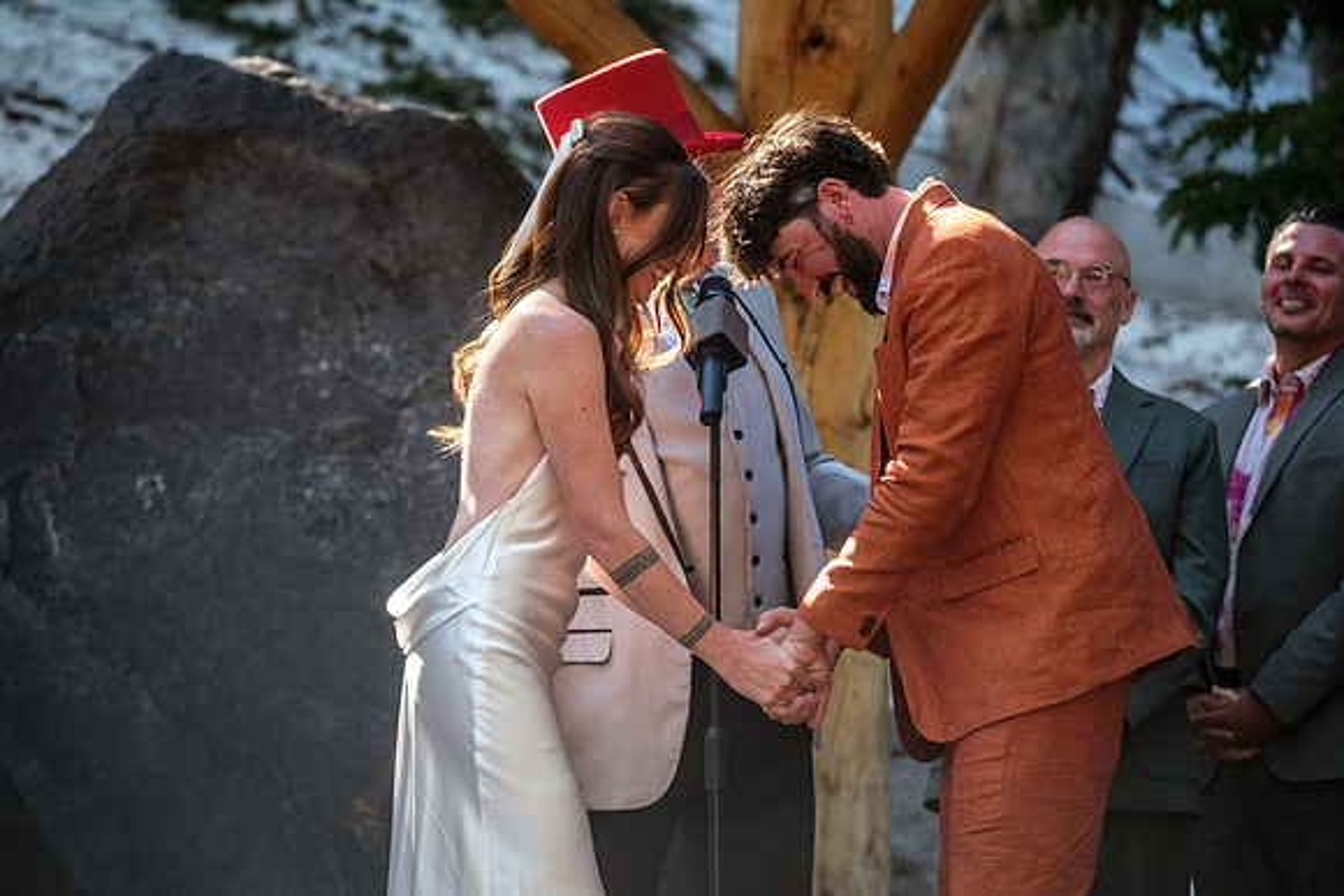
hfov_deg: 9.8
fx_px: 7841
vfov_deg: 6.5
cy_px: 448
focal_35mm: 210
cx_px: 672
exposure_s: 1/210
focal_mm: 140
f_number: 4
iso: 400
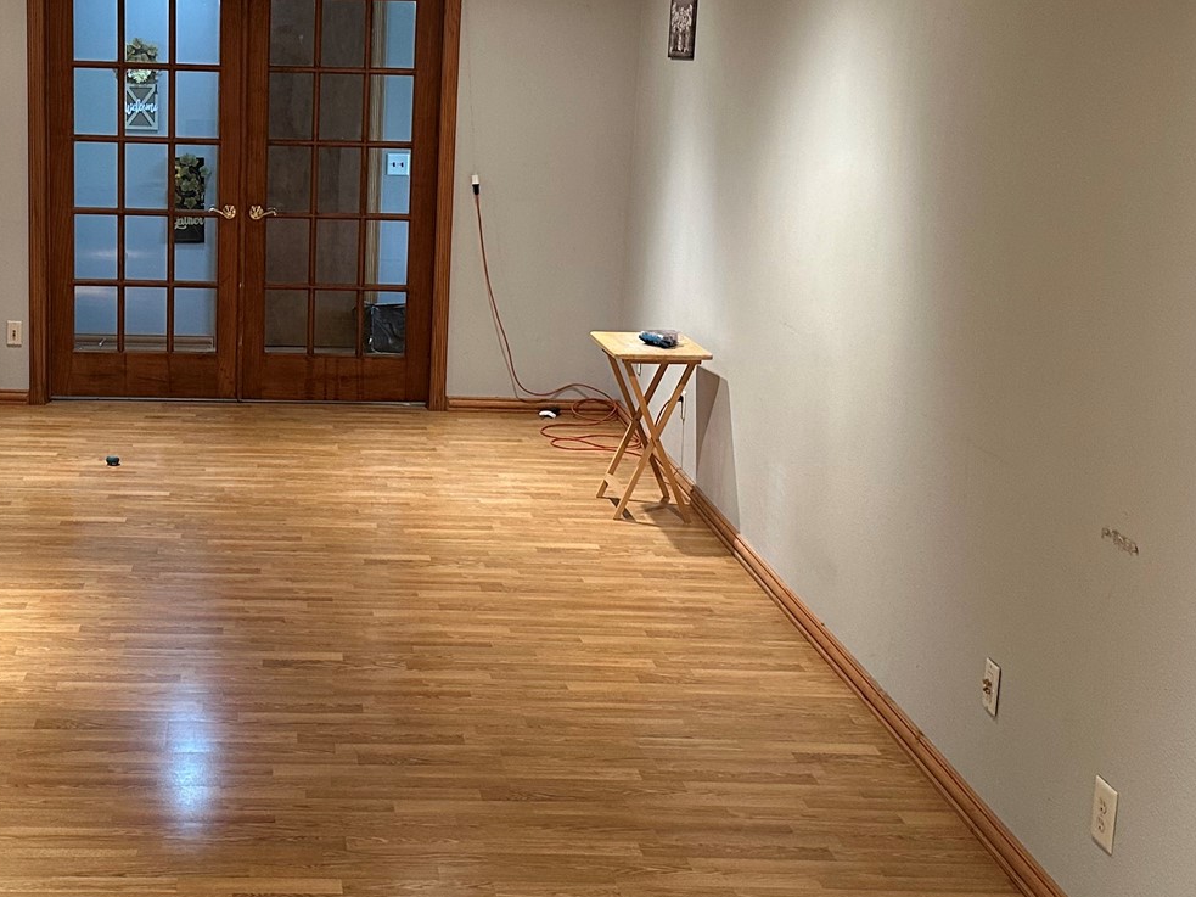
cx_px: 313
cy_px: 291
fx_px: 1727
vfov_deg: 28.9
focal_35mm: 50
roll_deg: -1.3
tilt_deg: -9.0
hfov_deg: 37.3
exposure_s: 1/60
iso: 320
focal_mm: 6.86
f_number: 1.78
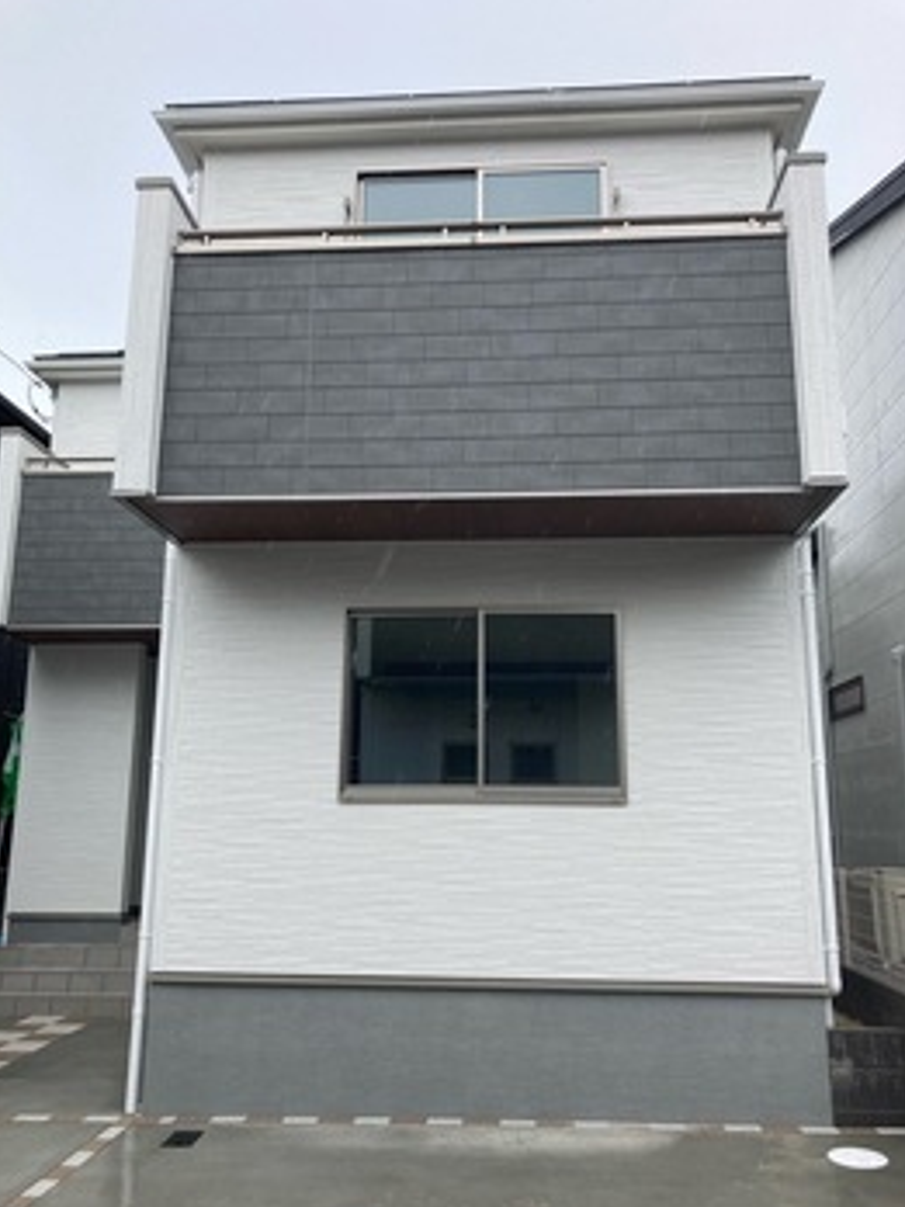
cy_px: 600
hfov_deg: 48.2
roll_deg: -0.6
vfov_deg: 61.7
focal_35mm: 29
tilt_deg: +13.6
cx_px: 444
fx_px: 1011
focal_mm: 3.99
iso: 20
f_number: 1.8
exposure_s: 1/436
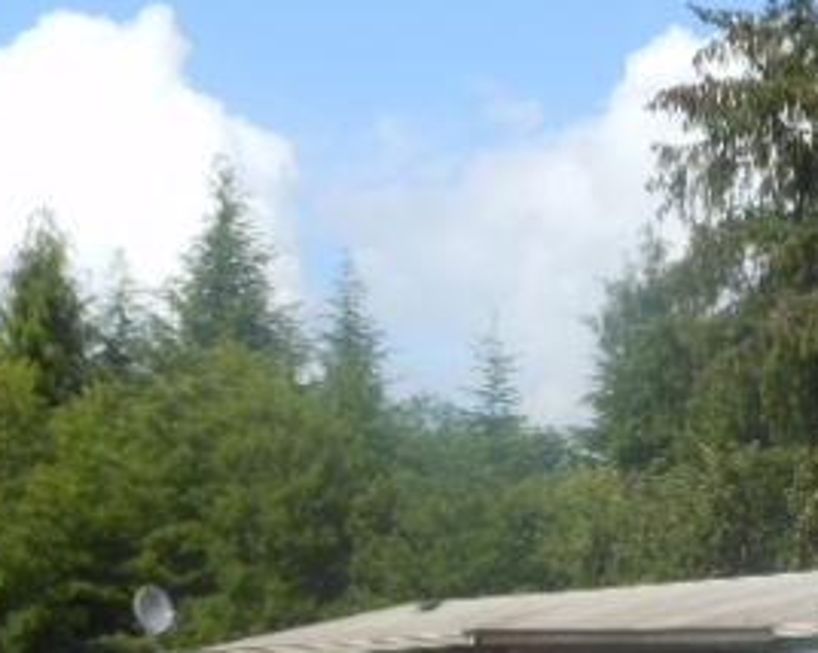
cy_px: 659
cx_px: 641
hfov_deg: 15.2
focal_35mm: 126
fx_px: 3048
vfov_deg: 12.1
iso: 80
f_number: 4.9
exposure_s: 1/400
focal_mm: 9.6
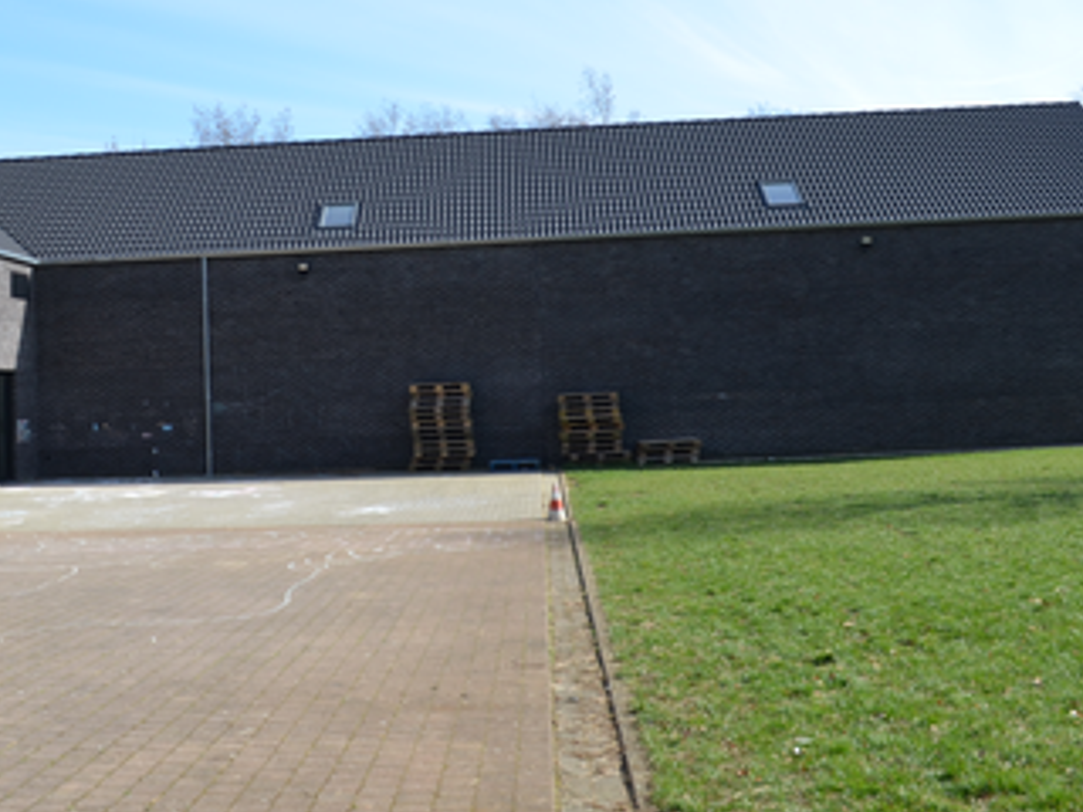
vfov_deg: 33.9
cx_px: 391
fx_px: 1314
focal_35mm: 42
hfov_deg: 44.3
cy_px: 240
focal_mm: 18
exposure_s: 1/250
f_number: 8
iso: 160
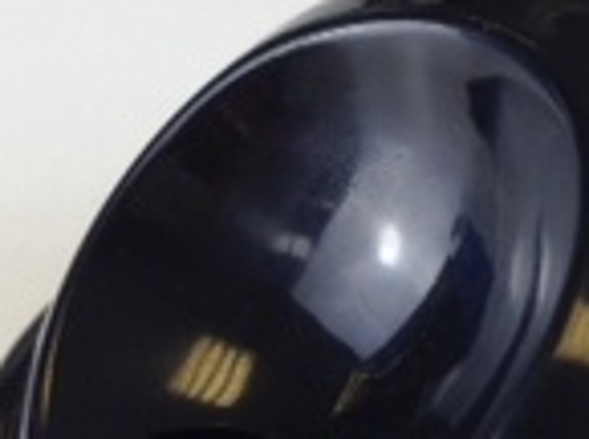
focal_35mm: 146
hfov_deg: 13.5
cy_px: 374
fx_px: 2478
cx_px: 508
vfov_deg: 10.1
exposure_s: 1/120
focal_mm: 4.13
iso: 64
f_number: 2.4
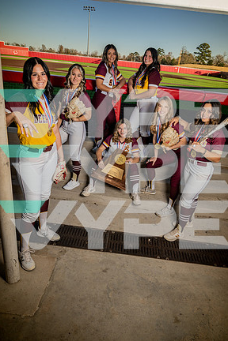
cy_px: 170
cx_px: 116
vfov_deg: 71.5
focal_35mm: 25
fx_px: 237
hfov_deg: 51.3
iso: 125
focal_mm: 24
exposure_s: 1/250
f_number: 9
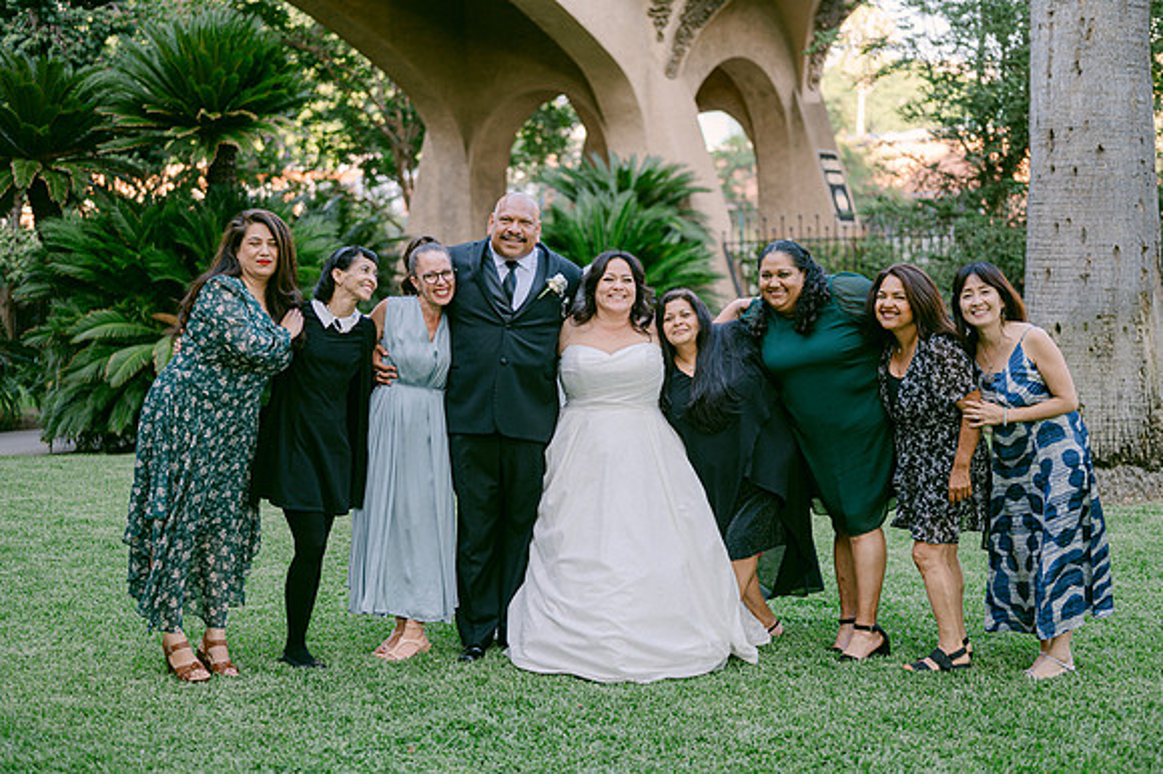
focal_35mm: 50
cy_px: 387
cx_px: 582
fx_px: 1614
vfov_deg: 27.0
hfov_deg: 39.6
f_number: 2
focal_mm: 50
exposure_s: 1/320
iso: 100
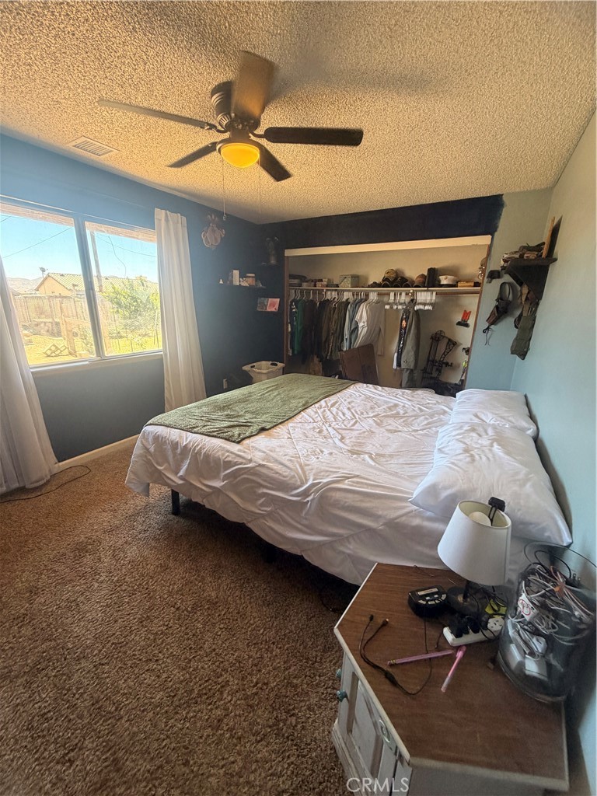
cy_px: 398
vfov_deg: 102.1
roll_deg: -0.4
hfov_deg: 85.7
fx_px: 322
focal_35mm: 14
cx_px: 298
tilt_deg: -17.2
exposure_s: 1/121
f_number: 2.2
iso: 200
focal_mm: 2.22
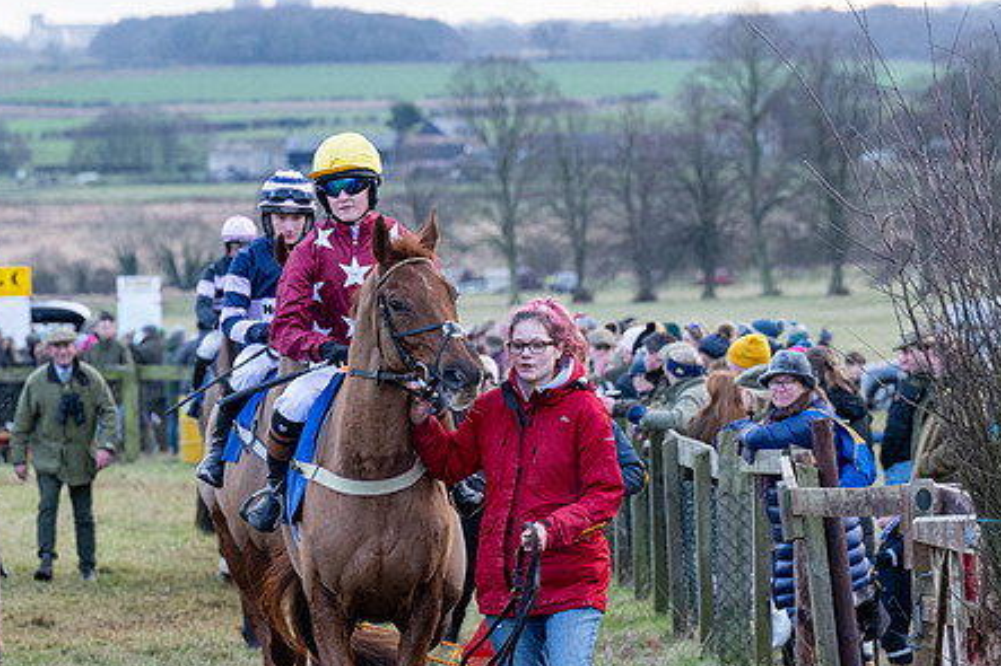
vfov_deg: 5.8
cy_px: 492
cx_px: 473
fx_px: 6615
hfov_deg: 8.7
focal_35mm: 238
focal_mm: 104
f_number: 4
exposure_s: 1/400
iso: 1000
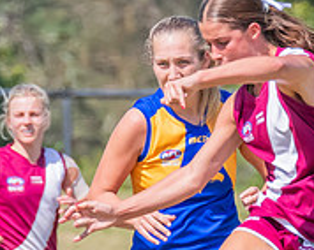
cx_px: 228
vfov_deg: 0.6
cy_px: 84
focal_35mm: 2383
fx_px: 22121
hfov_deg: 0.8
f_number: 11
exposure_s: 1/1250
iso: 800
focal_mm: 420
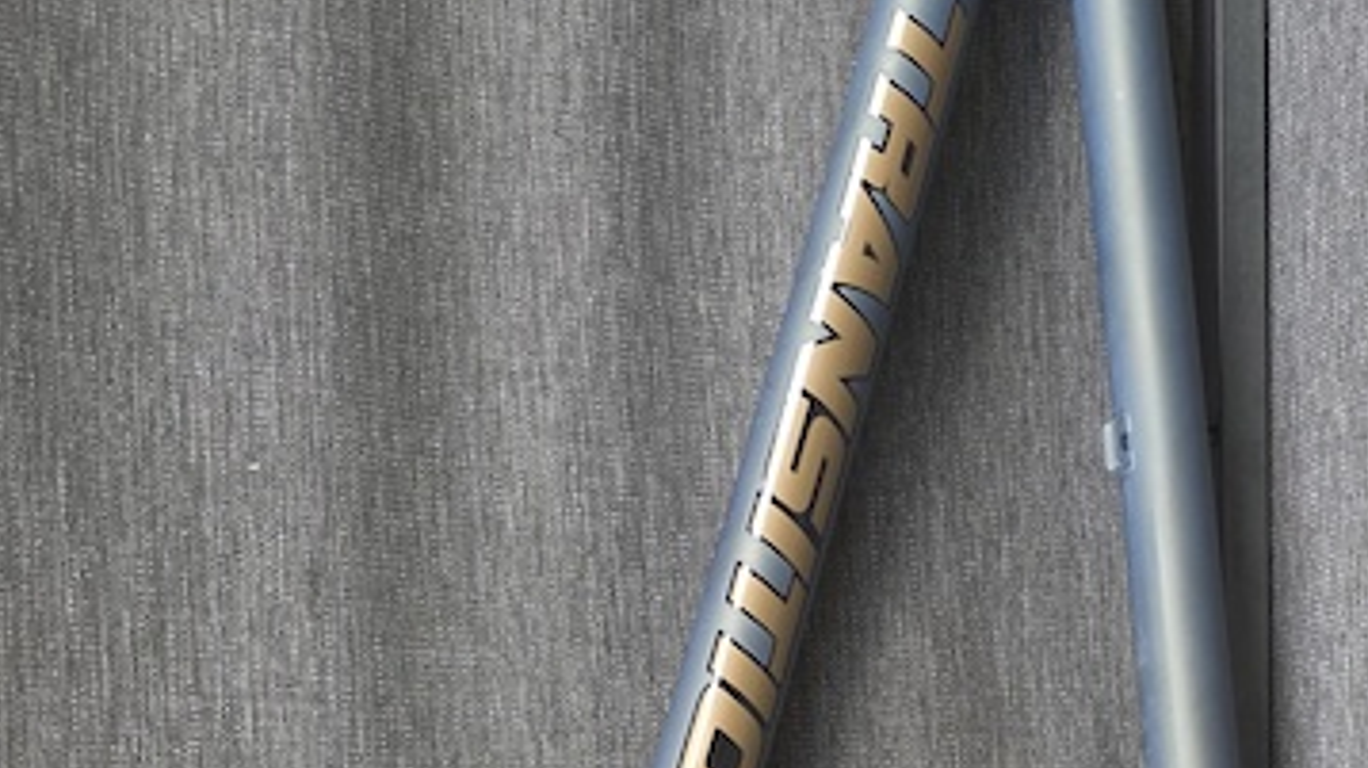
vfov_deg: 19.9
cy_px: 967
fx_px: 2030
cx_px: 883
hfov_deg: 36.9
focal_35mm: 56
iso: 125
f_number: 1.7
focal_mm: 6.3
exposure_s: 1/180
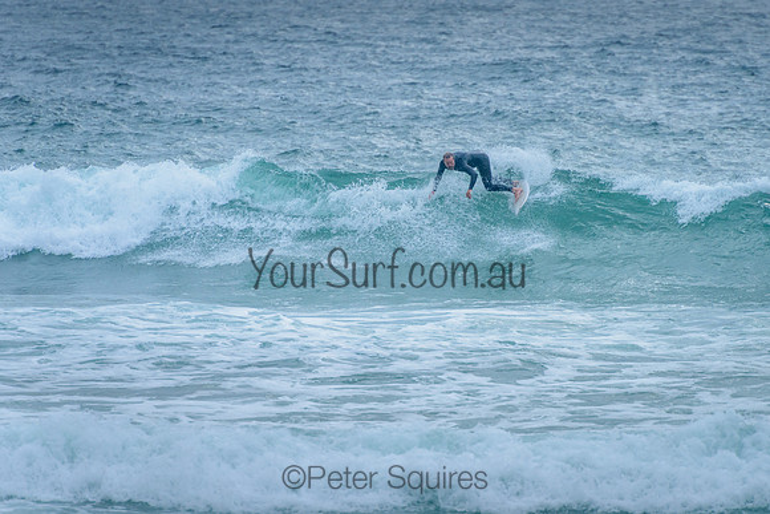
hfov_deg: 4.2
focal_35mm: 490
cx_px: 457
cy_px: 217
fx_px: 10486
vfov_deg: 2.8
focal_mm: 400
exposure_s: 1/1600
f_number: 7.1
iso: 500
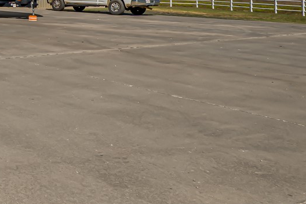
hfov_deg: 29.9
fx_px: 459
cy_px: -16
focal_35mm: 54
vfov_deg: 23.6
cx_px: -85
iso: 80
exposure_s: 1/200
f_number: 8
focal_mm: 14
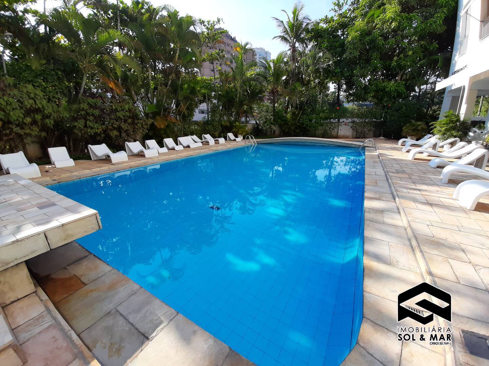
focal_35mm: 13
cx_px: 244
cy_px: 183
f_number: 2.2
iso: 40
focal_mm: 1.42
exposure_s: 1/609
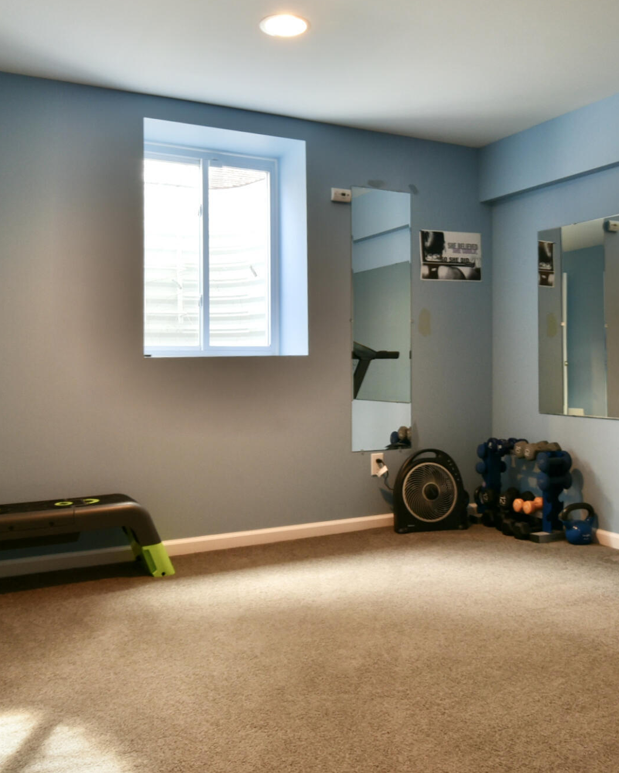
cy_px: 353
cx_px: 356
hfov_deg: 45.7
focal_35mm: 32
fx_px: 733
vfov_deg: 55.6
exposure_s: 1/10
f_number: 10
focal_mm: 15
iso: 800
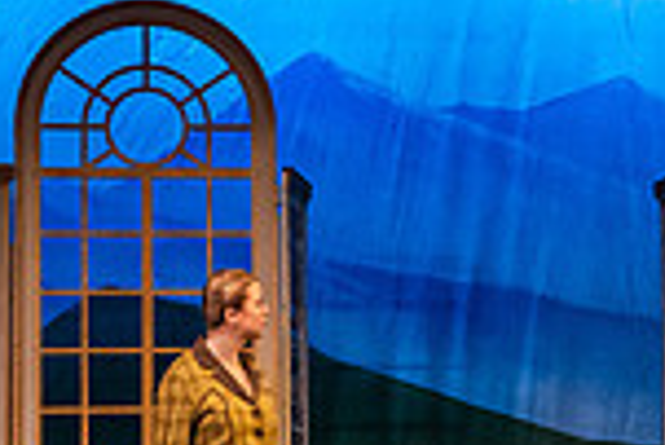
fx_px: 3402
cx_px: 652
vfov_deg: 7.5
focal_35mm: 184
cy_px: 341
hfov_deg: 11.1
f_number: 3.2
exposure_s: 1/160
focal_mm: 48
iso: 2500
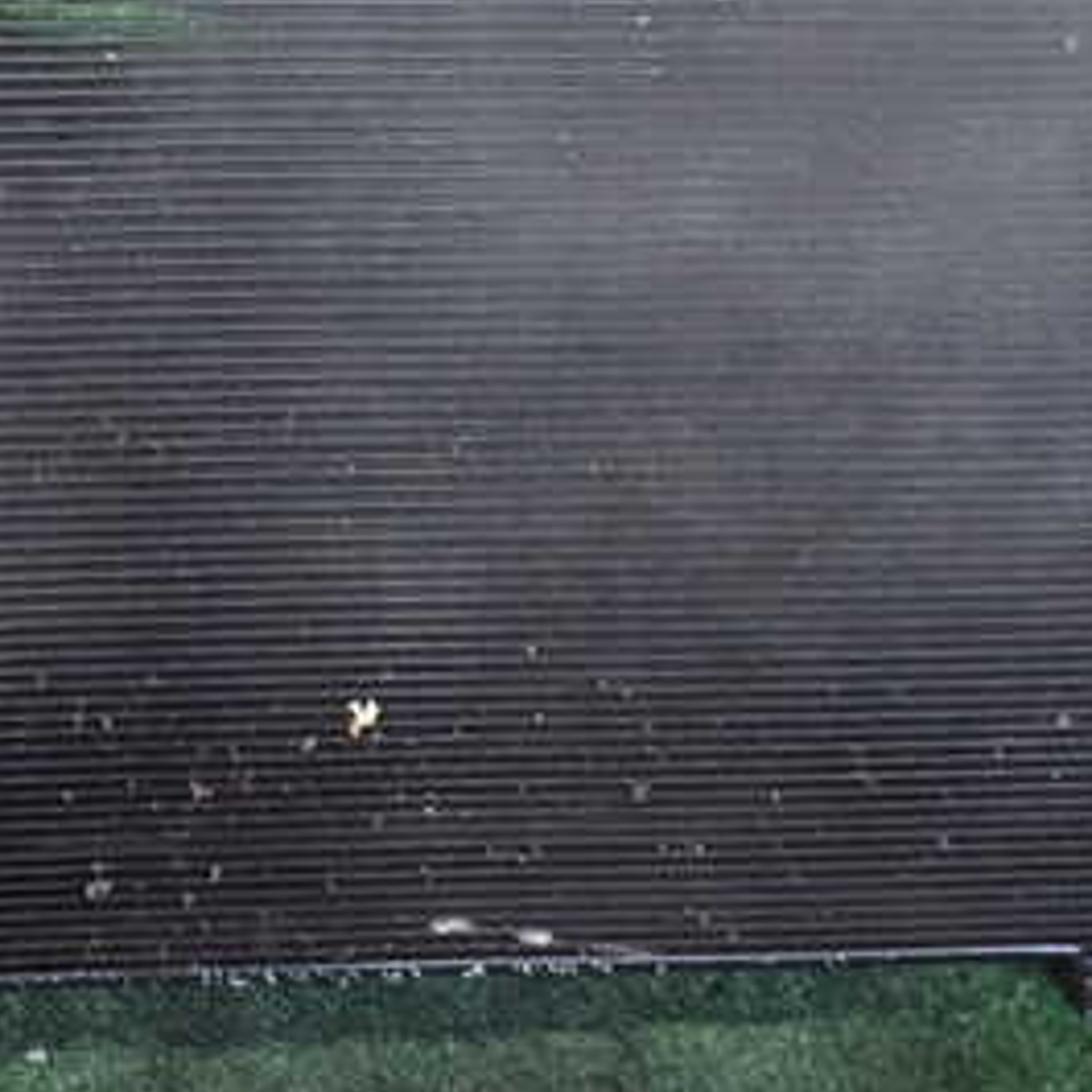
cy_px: 288
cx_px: 239
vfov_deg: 28.2
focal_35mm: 60
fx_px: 2141
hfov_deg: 28.1
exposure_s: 1/20
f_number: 2.3
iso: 800
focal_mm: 5.4
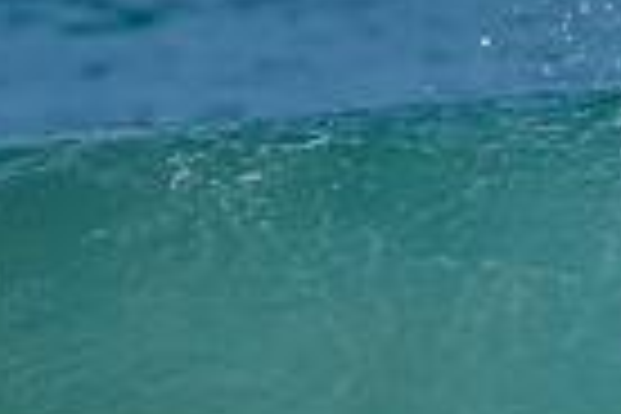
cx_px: 522
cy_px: 785
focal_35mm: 4609
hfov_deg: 0.4
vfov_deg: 0.3
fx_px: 79499
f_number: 6.3
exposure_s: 1/4000
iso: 720
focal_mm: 800
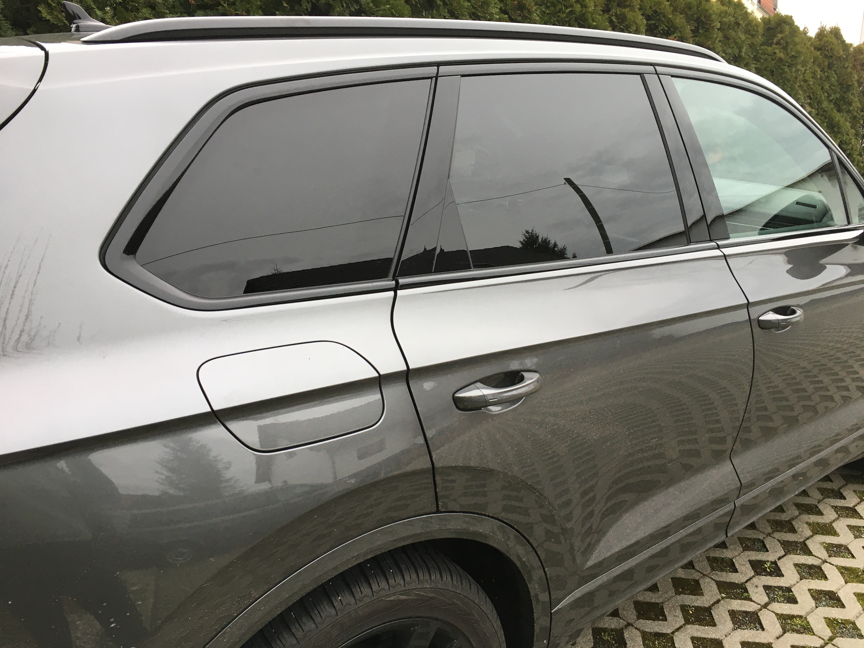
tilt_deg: -13.4
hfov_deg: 61.7
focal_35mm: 29
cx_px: 432
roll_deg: -1.4
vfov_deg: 48.2
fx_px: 724
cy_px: 324
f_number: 2.2
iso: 32
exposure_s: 1/33
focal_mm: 4.15
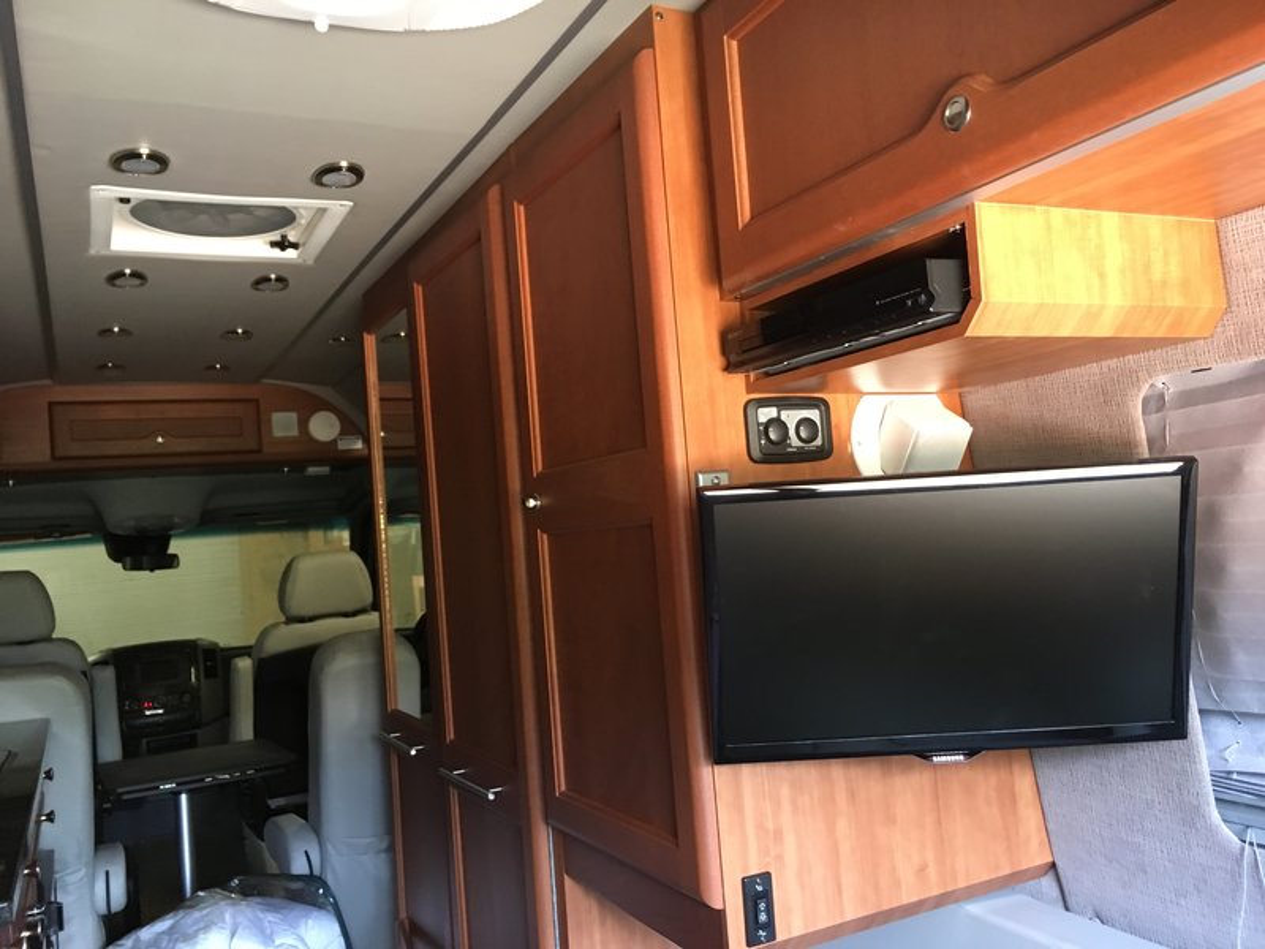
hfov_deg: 61.7
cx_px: 632
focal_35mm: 29
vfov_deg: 48.2
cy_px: 474
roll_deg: +4.4
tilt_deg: +1.8
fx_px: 1060
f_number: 2.2
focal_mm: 4.15
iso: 160
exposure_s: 1/30
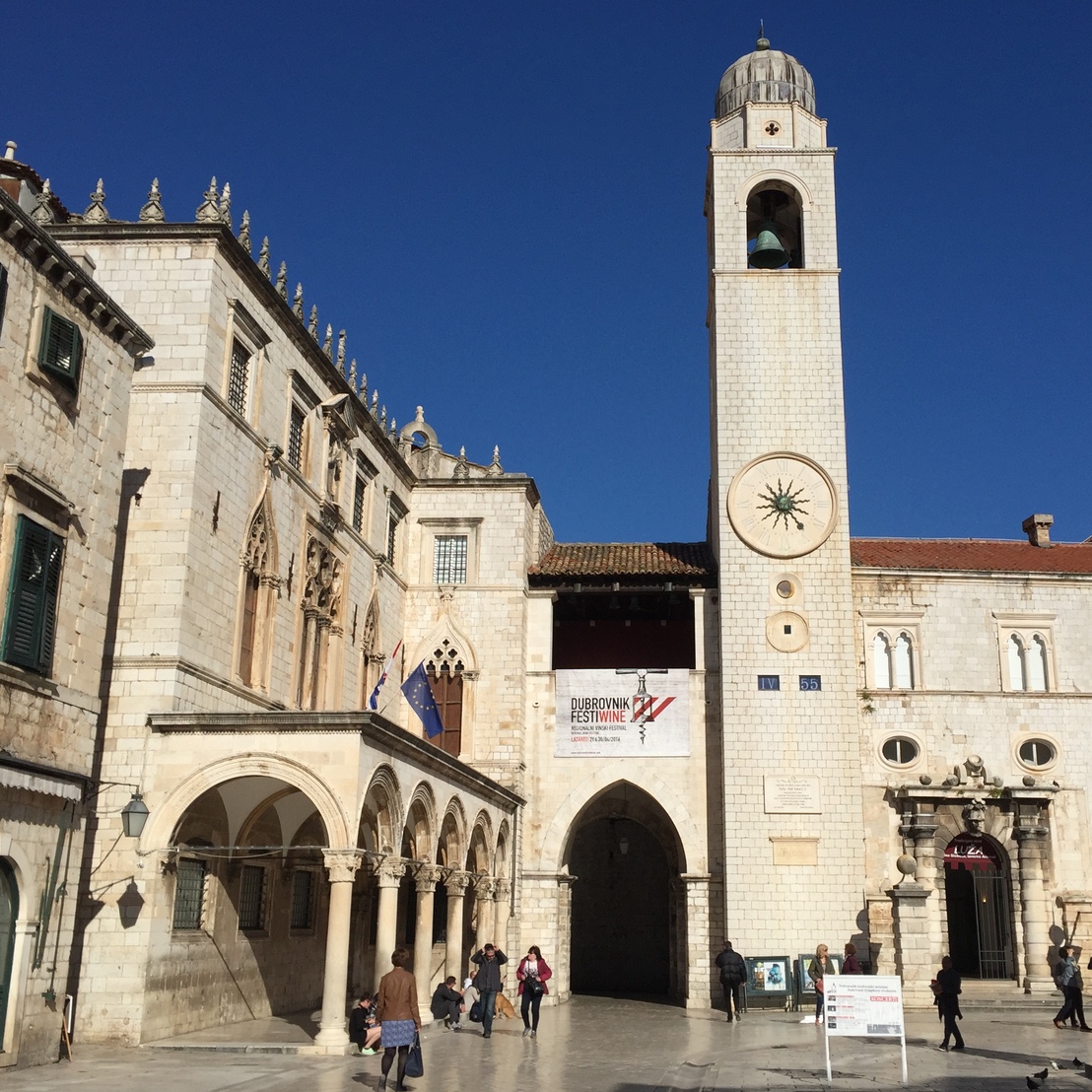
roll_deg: -0.8
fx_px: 1321
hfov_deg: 44.8
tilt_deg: +15.8
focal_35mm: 37
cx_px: 631
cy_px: 558
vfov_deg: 44.9
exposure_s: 1/4950
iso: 32
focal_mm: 4.15
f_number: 2.2
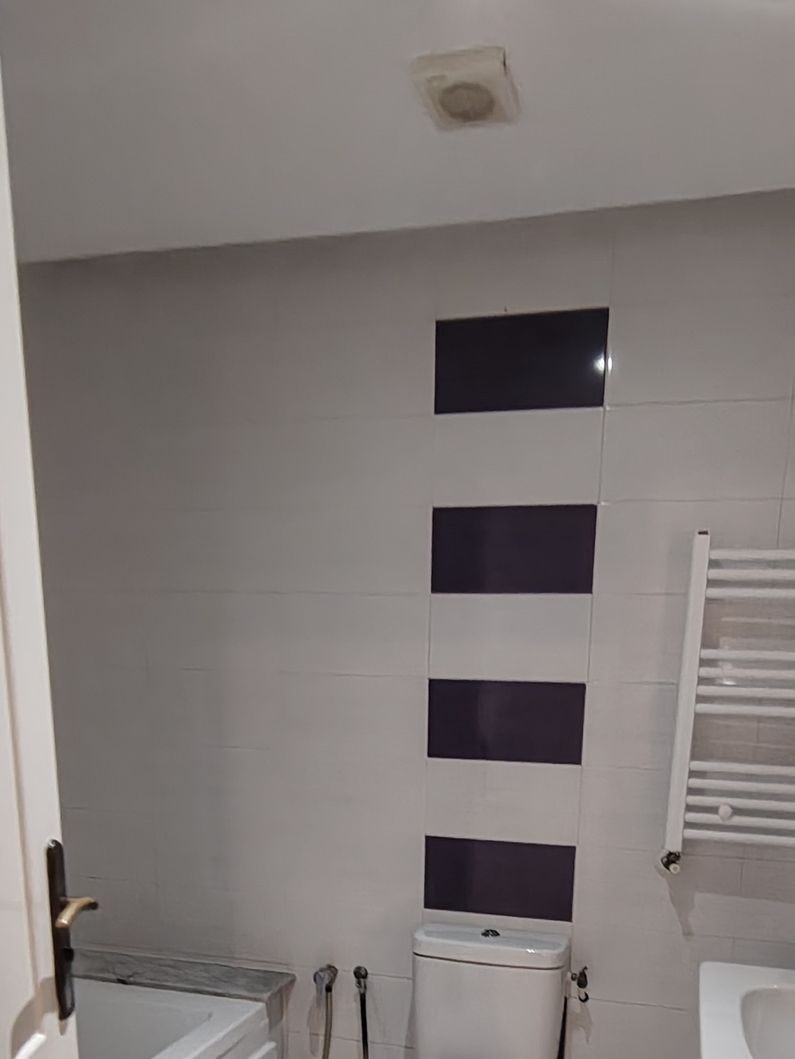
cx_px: 472
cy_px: 877
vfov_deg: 56.3
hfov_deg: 48.0
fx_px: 888
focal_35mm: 29
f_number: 2.2
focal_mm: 1.42
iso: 524
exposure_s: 1/33.3
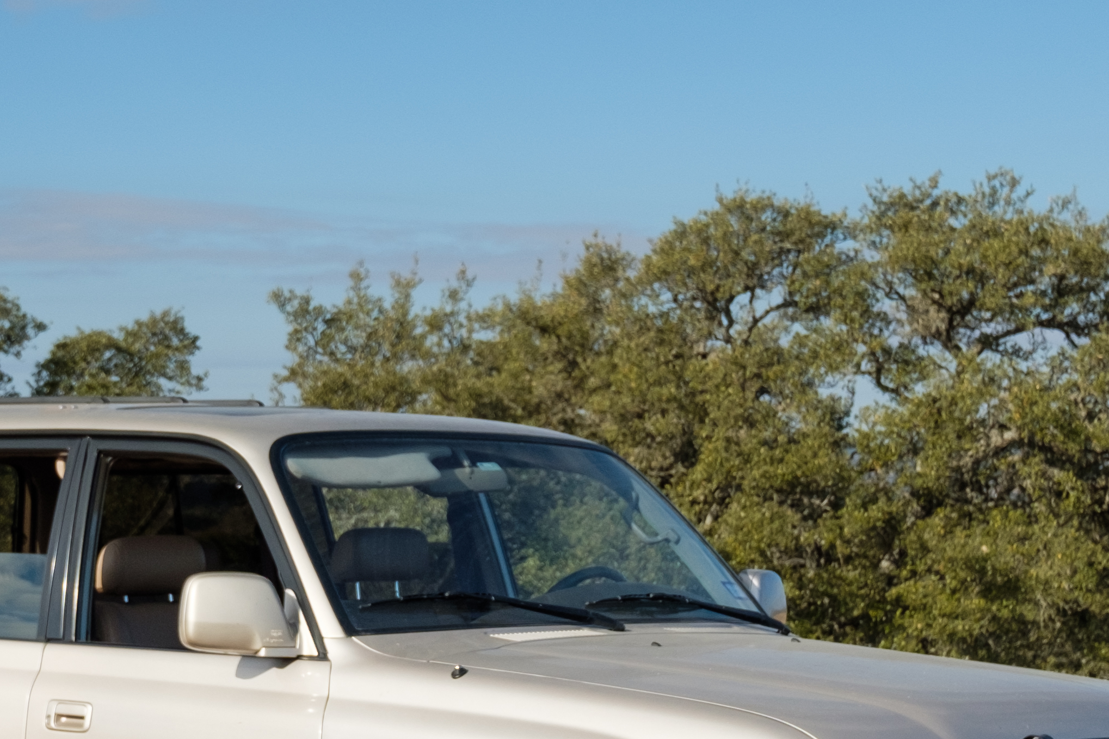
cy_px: 365
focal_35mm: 106
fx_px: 3265
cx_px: 533
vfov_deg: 12.9
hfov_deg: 19.3
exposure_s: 1/640
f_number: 5.6
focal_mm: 24
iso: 200
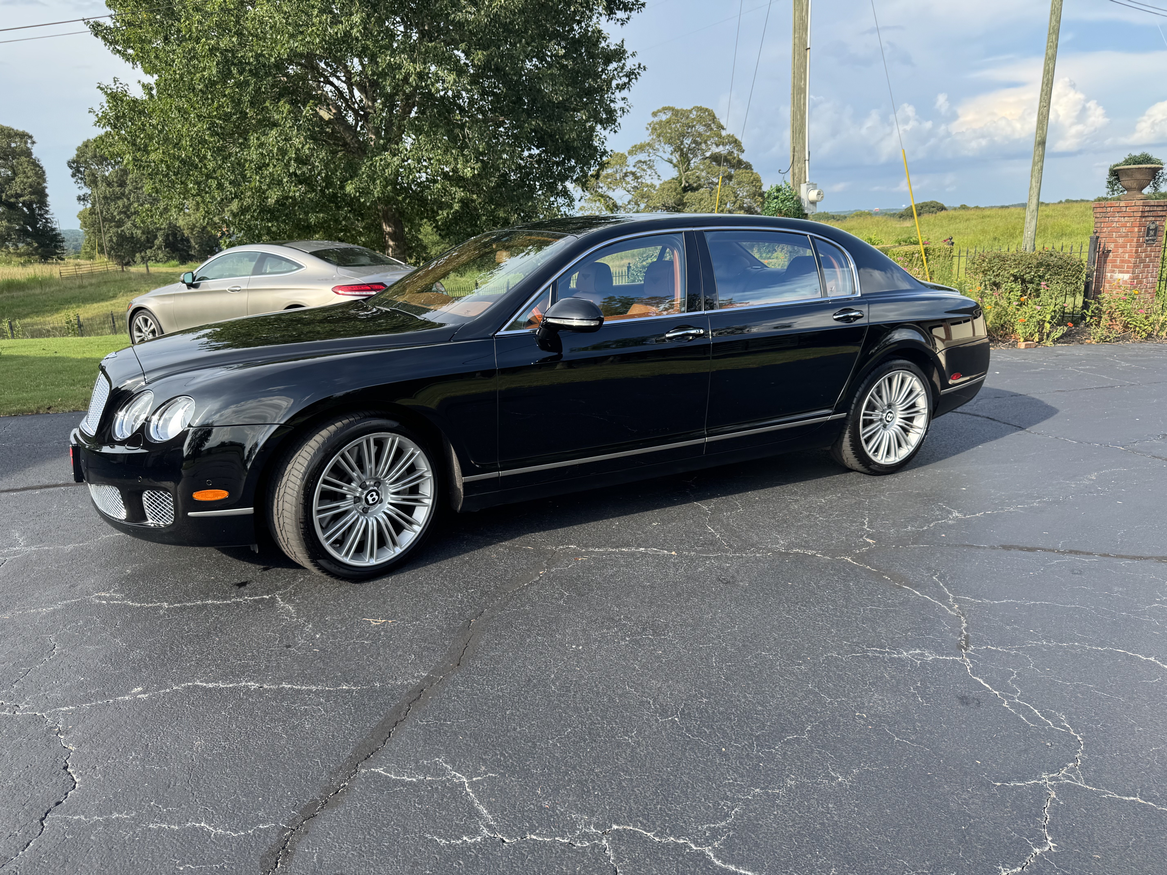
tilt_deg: -16.1
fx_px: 809
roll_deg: +1.6
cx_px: 584
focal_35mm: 24
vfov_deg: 56.8
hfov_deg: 71.6
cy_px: 438
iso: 80
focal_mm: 6.76
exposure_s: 1/980
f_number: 1.78
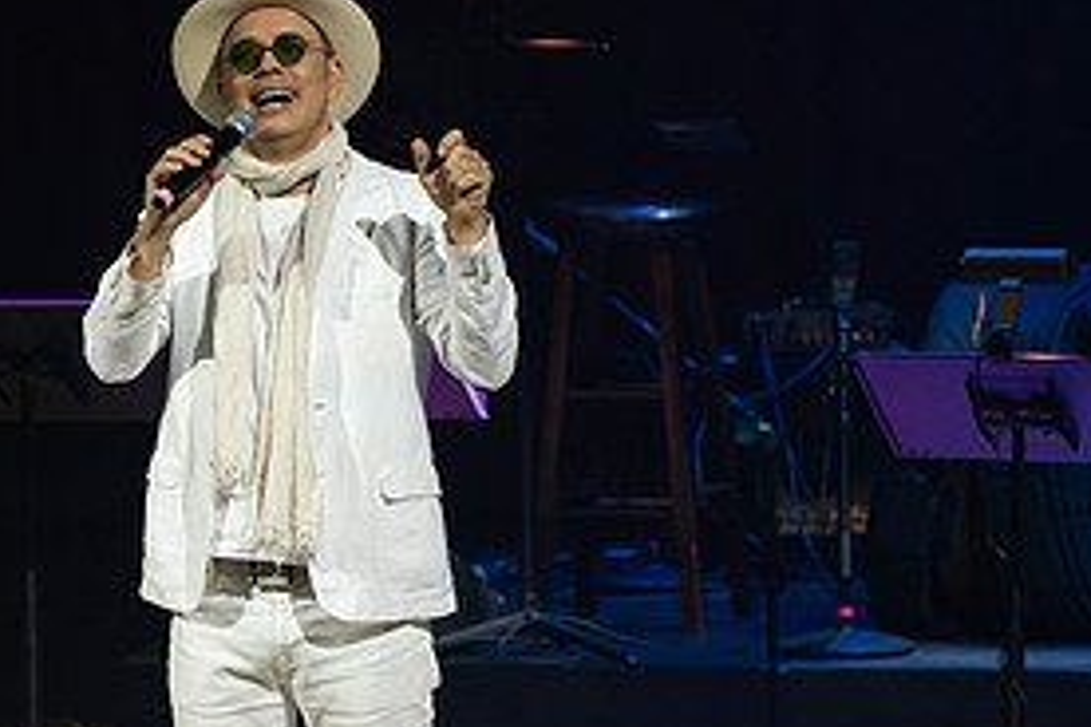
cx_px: 340
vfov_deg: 2.2
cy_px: 539
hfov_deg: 3.3
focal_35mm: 630
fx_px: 19091
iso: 2500
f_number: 5.6
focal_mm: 300
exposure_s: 1/250
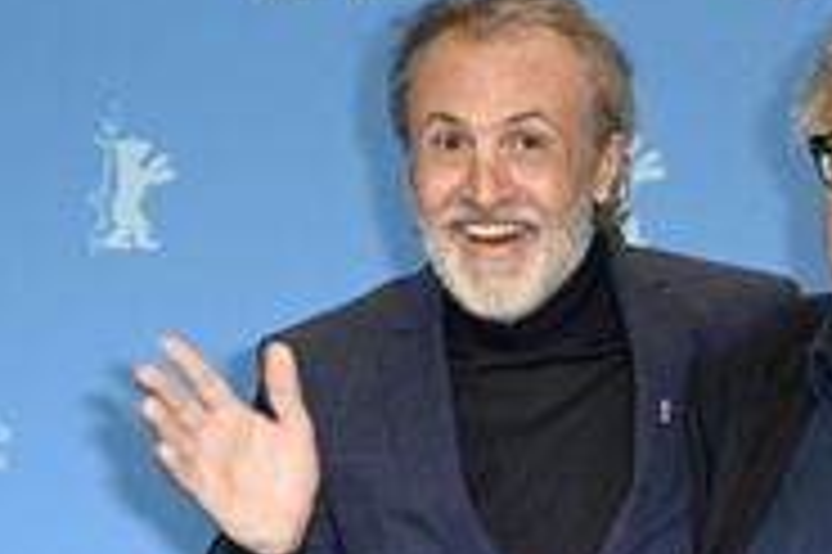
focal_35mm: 151
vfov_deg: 9.0
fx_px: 3487
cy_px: 572
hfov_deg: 13.6
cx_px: 569
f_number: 5
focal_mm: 62
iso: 800
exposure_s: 1/160
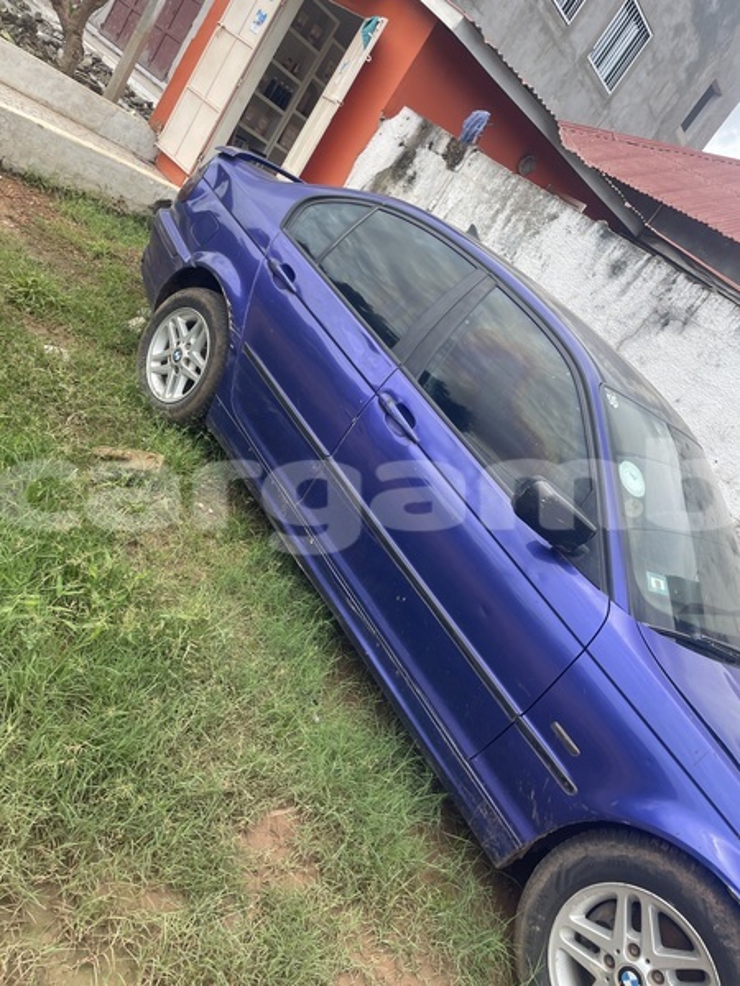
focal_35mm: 26
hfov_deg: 53.1
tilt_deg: -19.1
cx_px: 370
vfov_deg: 67.3
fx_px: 741
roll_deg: -38.9
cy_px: 493
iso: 32
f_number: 1.6
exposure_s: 1/1473
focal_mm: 4.2
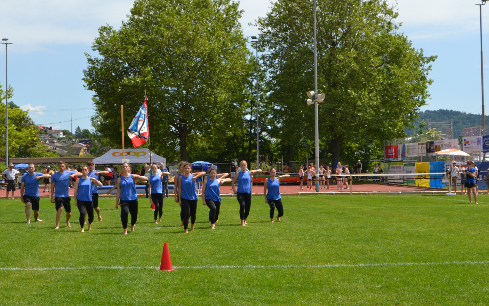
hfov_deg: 30.7
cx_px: 187
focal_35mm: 67
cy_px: 156
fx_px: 888
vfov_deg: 19.5
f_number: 9
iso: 100
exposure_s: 1/200
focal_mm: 35
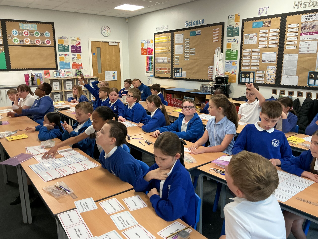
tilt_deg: -13.2
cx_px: 159
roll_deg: +0.5
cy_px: 120
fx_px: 266
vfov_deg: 48.2
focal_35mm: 29
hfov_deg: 61.7
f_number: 1.8
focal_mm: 3
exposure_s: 1/60
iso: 100
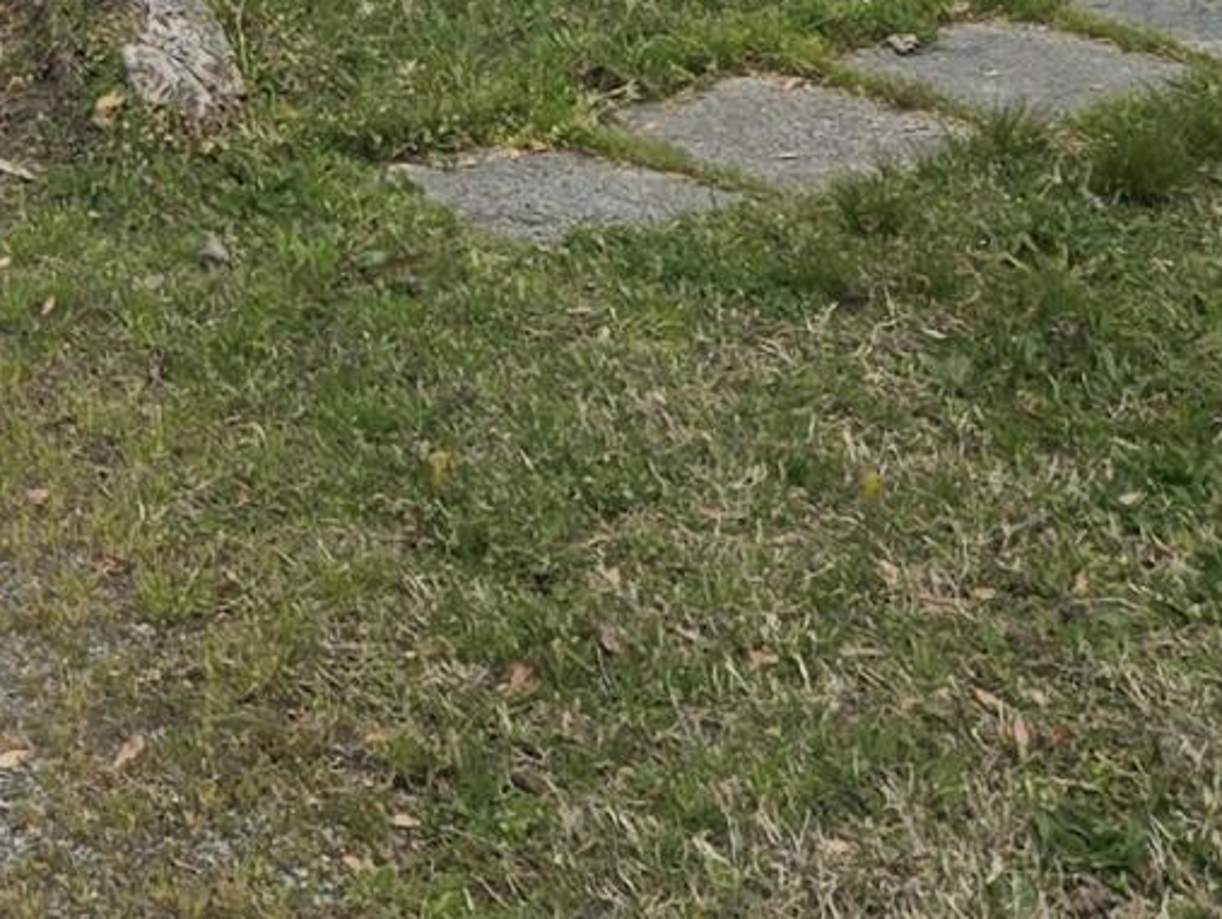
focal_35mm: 136
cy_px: -1761
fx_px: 4804
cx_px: -386
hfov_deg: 13.9
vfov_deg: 9.0
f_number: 1.8
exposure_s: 1/2049
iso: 25
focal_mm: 5.4
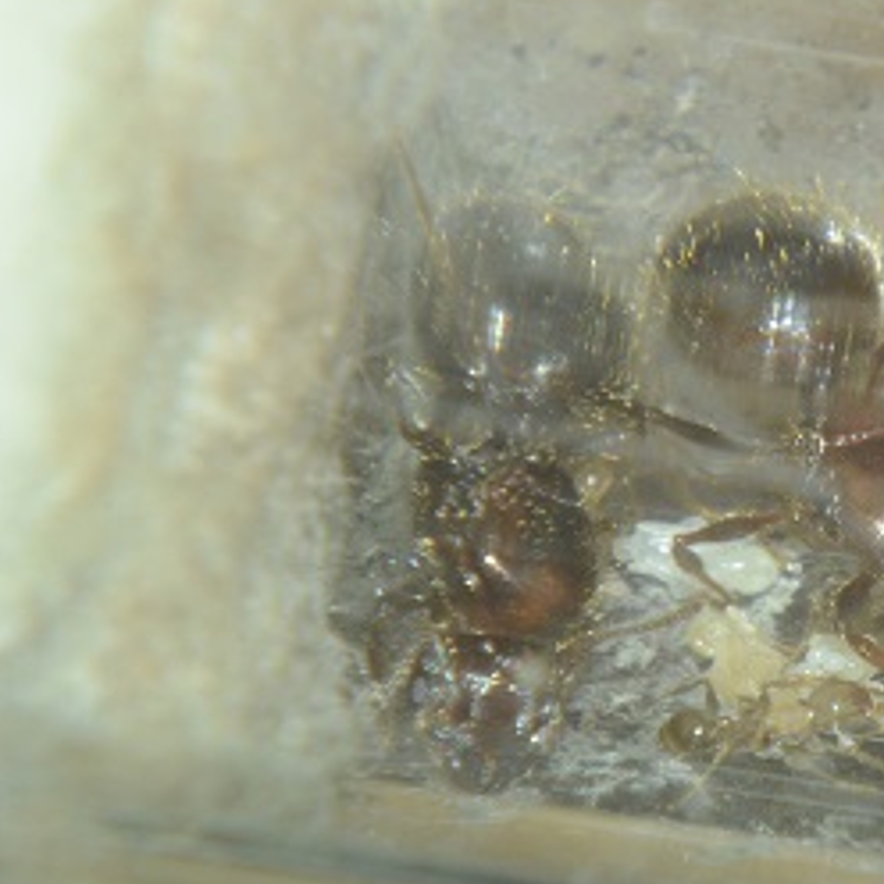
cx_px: 845
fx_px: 18260
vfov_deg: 2.8
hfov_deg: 2.8
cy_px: 510
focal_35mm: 632
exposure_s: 1/200
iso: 1000
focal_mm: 200
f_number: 32
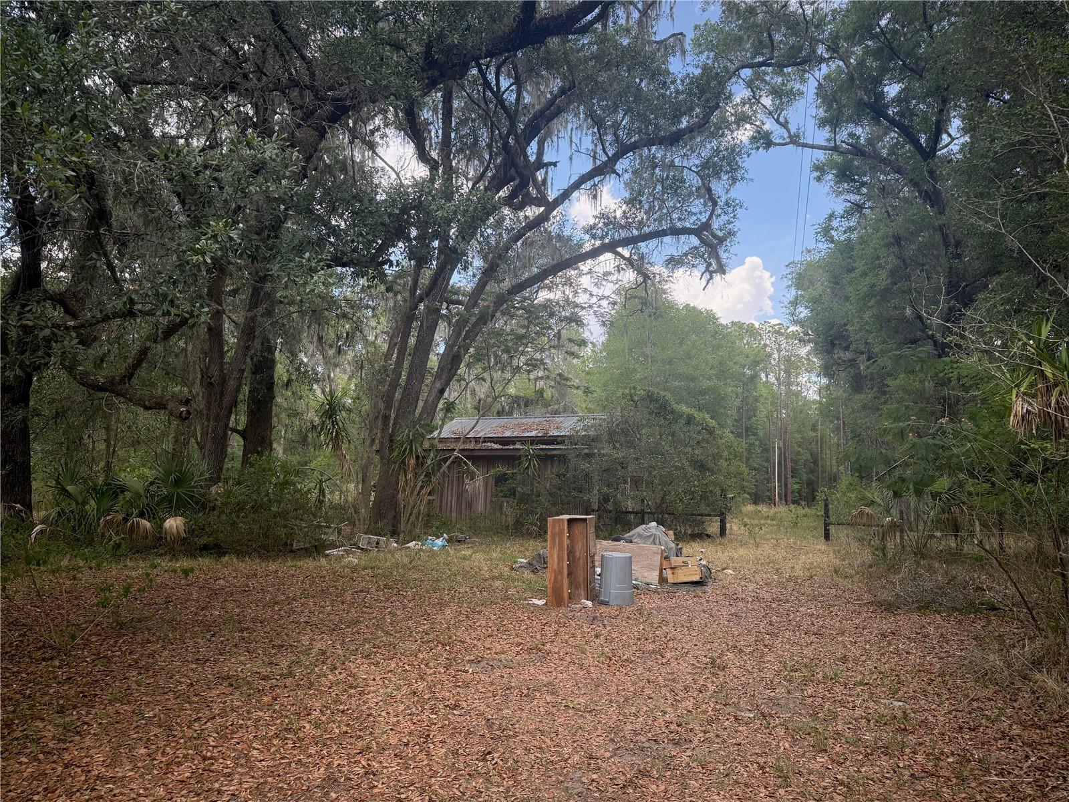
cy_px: 401
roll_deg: -1.4
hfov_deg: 71.6
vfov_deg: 56.8
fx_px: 741
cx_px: 534
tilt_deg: +5.5
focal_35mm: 24
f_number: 1.78
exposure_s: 1/967
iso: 100
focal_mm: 6.76
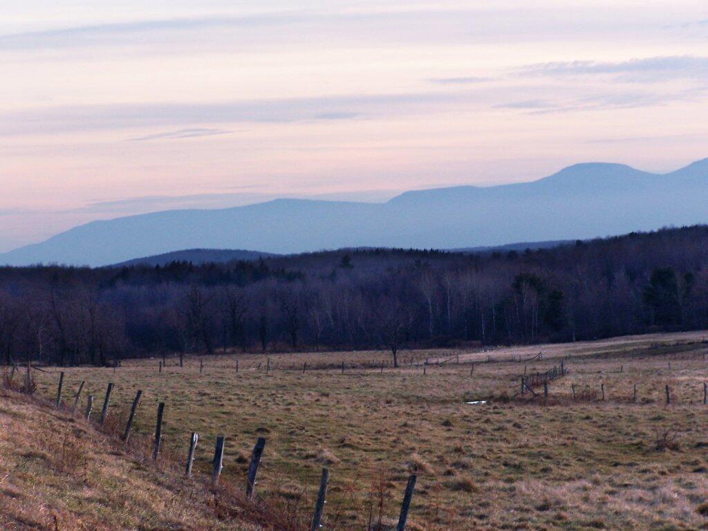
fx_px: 3457
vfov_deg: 8.8
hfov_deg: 11.7
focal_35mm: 169
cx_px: 354
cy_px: 266
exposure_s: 1/30
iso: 80
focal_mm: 28
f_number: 6.3
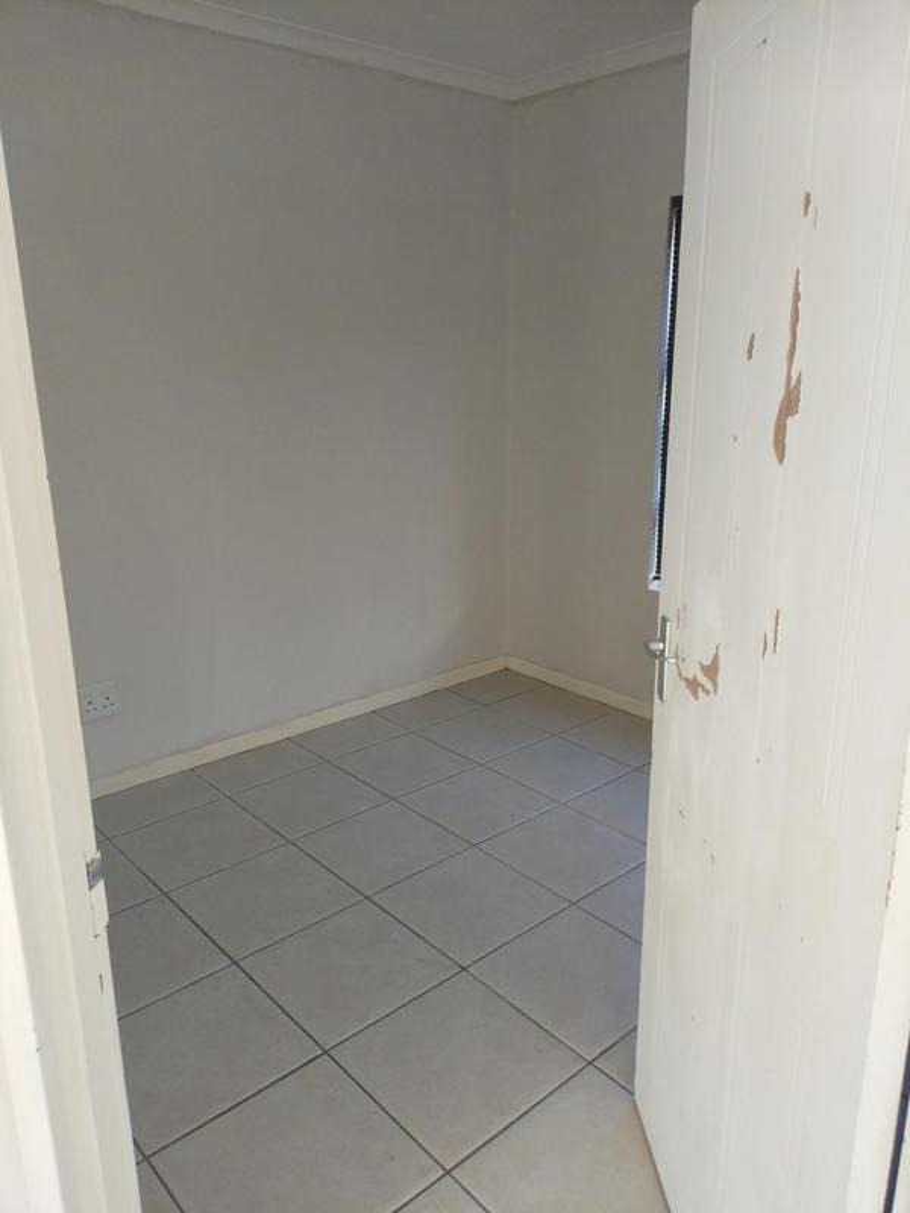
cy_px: 606
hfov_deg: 53.1
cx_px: 455
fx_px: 911
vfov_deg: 67.3
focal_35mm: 26
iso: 116
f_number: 1.8
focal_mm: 4.25
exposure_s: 1/33.3
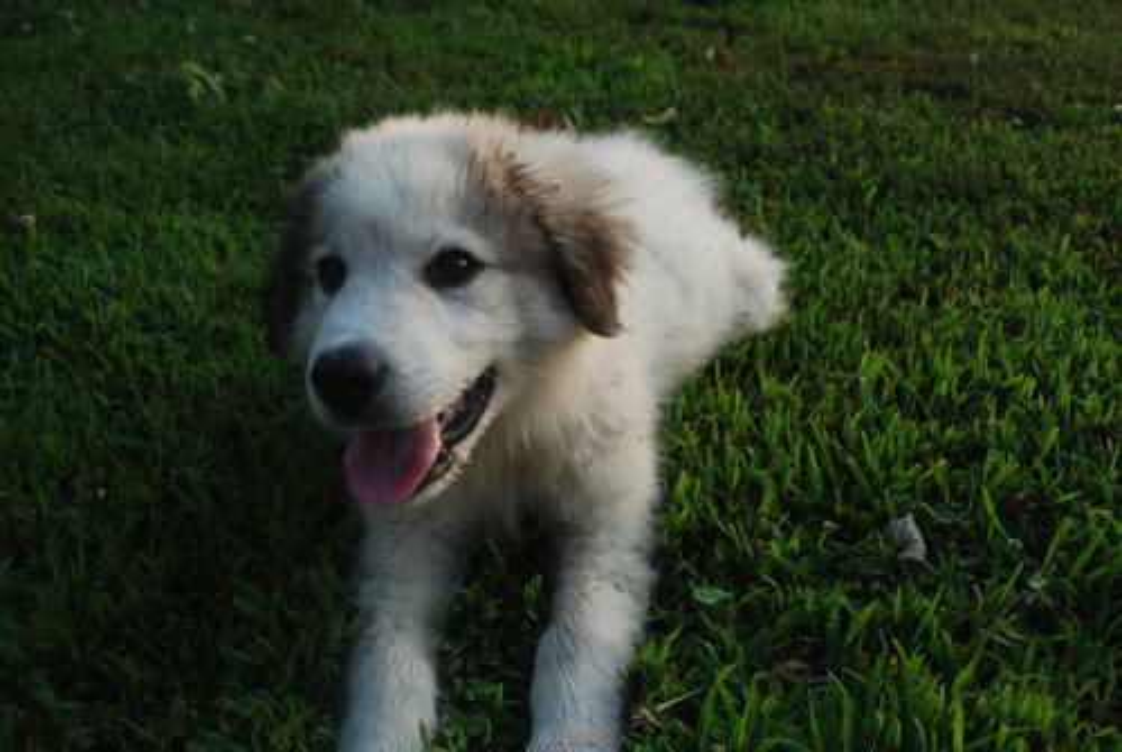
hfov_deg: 53.1
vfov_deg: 37.0
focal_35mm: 36
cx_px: 561
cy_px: 376
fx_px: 1124
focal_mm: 24
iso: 125
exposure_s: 1/125
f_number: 5.6
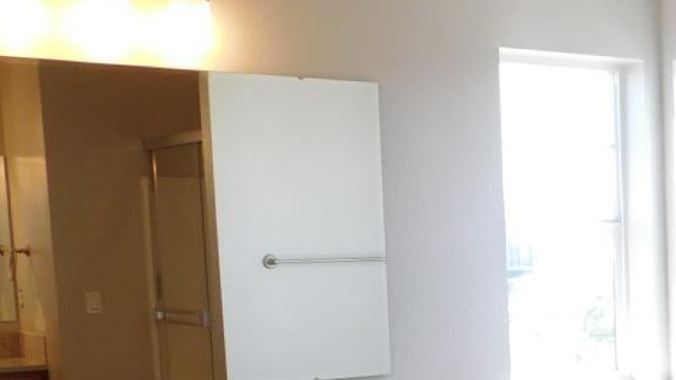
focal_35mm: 71
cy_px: 390
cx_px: 847
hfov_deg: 26.0
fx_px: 1273
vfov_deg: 16.6
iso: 125
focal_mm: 4
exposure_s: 1/80
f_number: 3
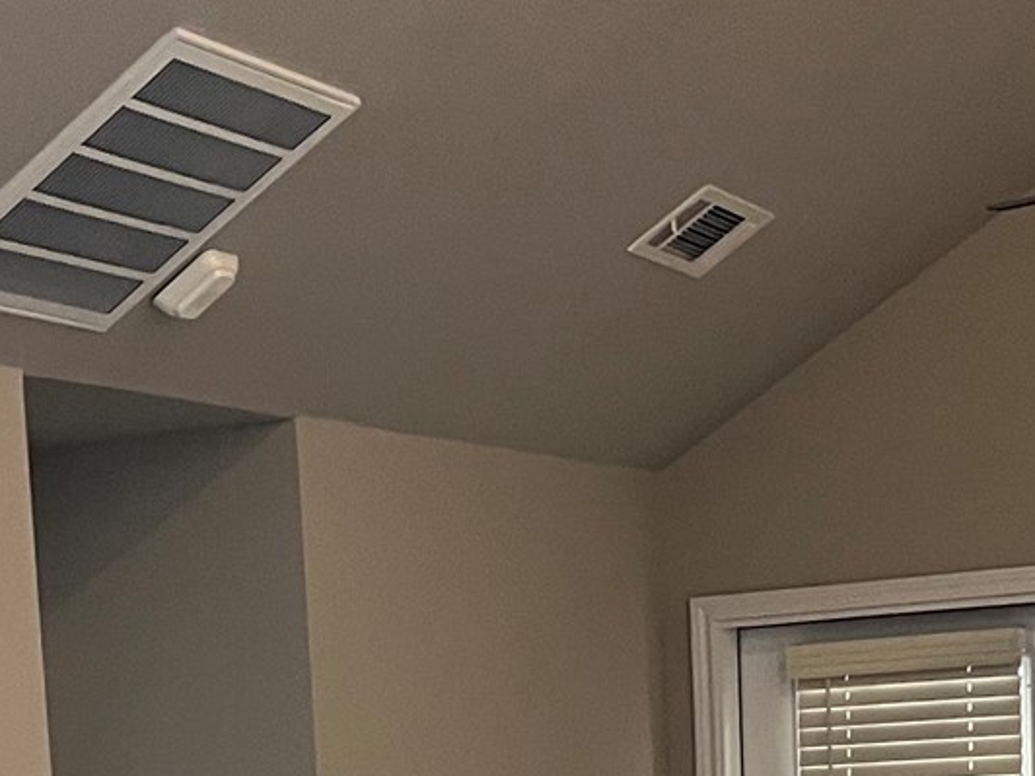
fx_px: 2990
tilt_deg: -10.2
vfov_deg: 13.7
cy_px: 1247
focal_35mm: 100
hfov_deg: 19.5
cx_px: 309
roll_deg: +2.8
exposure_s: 1/60
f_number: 1.5
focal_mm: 5.7
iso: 320
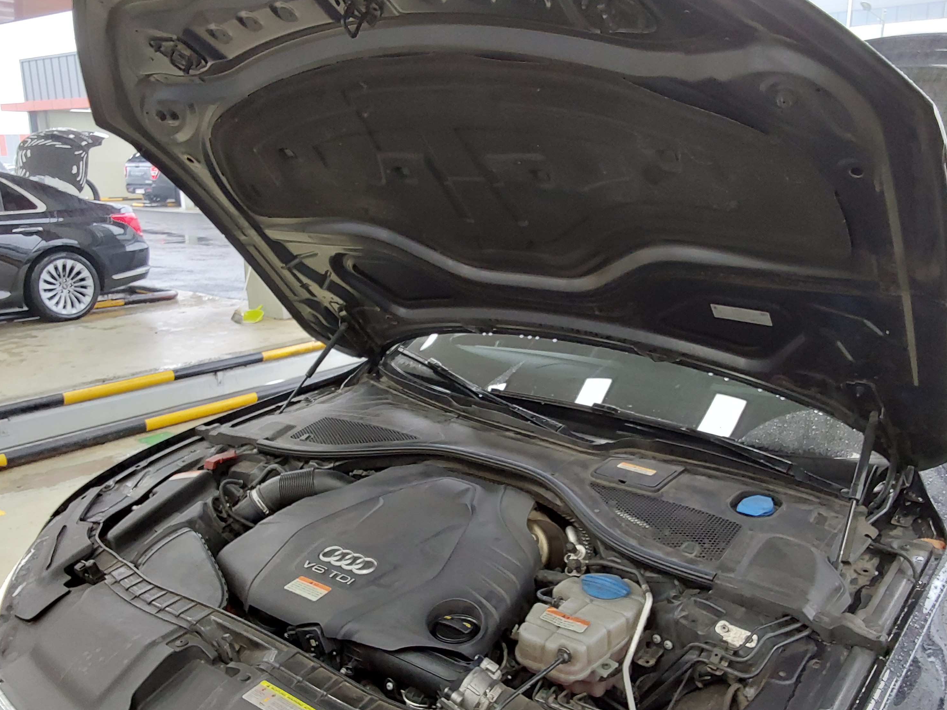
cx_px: 496
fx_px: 848
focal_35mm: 31
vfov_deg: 45.4
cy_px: 386
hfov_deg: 58.3
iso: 250
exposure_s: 1/60
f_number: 1.9
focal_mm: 2.91
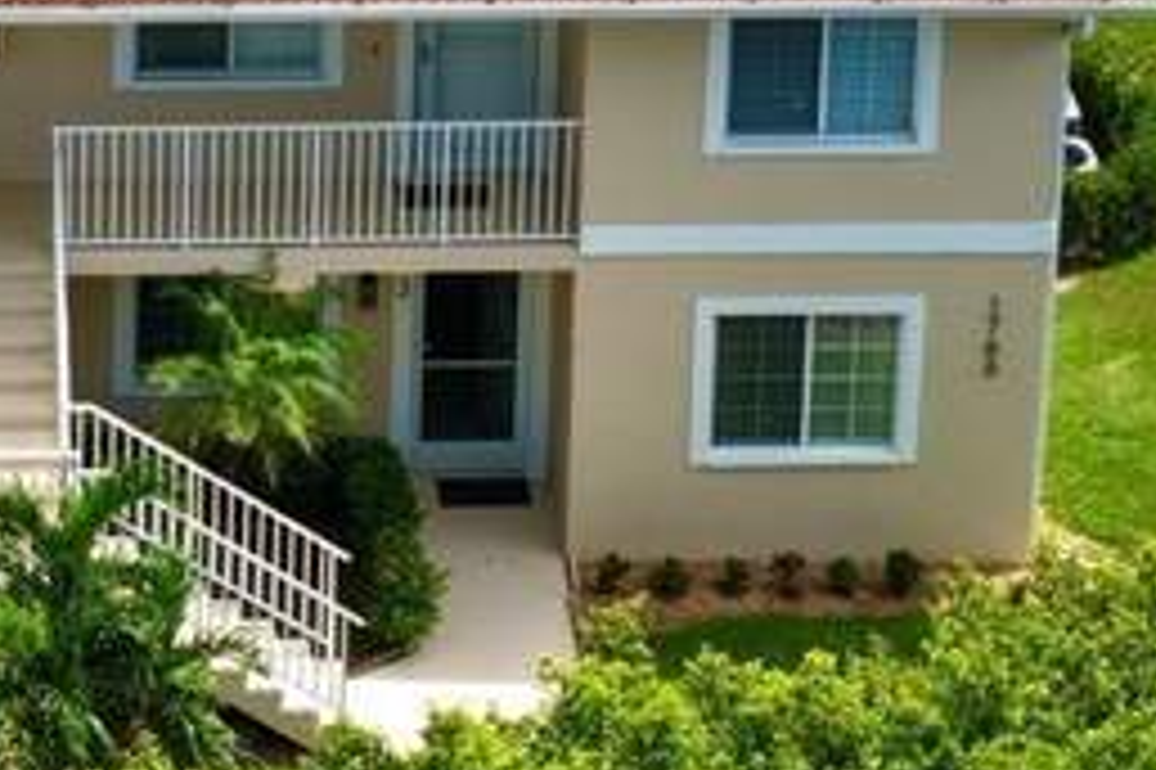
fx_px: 7284
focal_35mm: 227
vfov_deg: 6.0
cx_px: 18
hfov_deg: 9.0
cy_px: 131
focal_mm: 19.35
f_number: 2.8
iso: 160
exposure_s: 1/1250
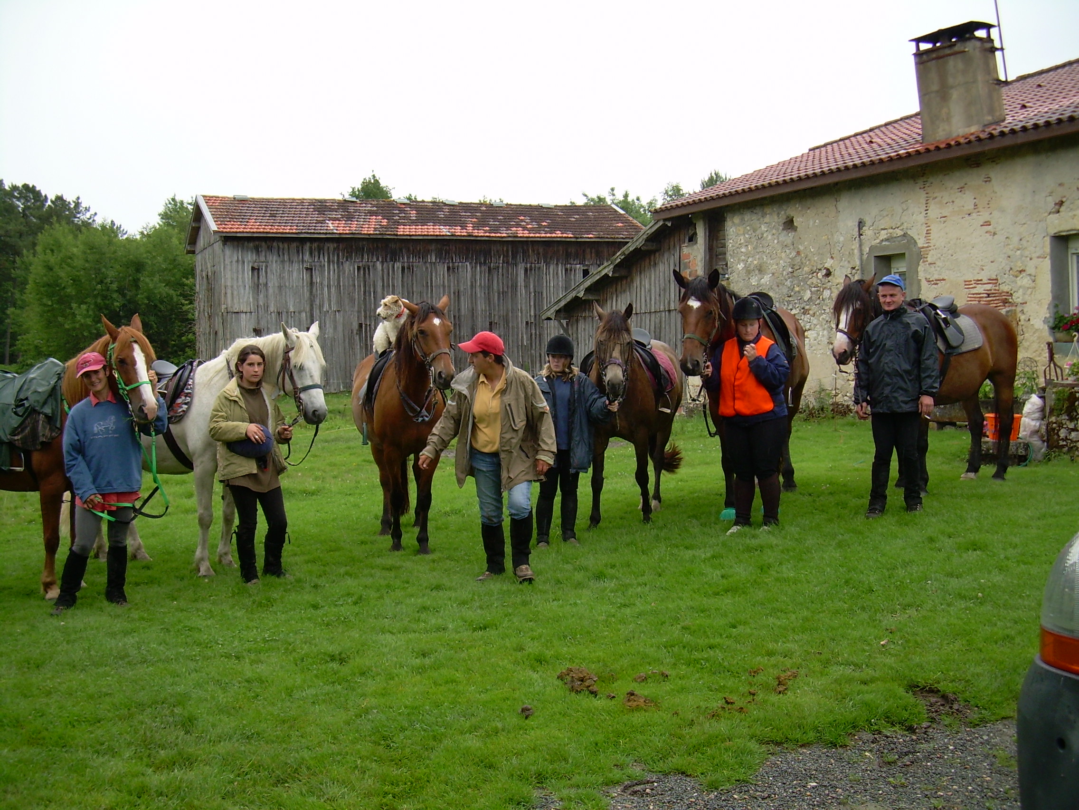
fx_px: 1184
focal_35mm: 38
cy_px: 405
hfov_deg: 49.0
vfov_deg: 37.7
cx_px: 540
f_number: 2.8
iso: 50
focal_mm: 6.3
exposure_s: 1/210
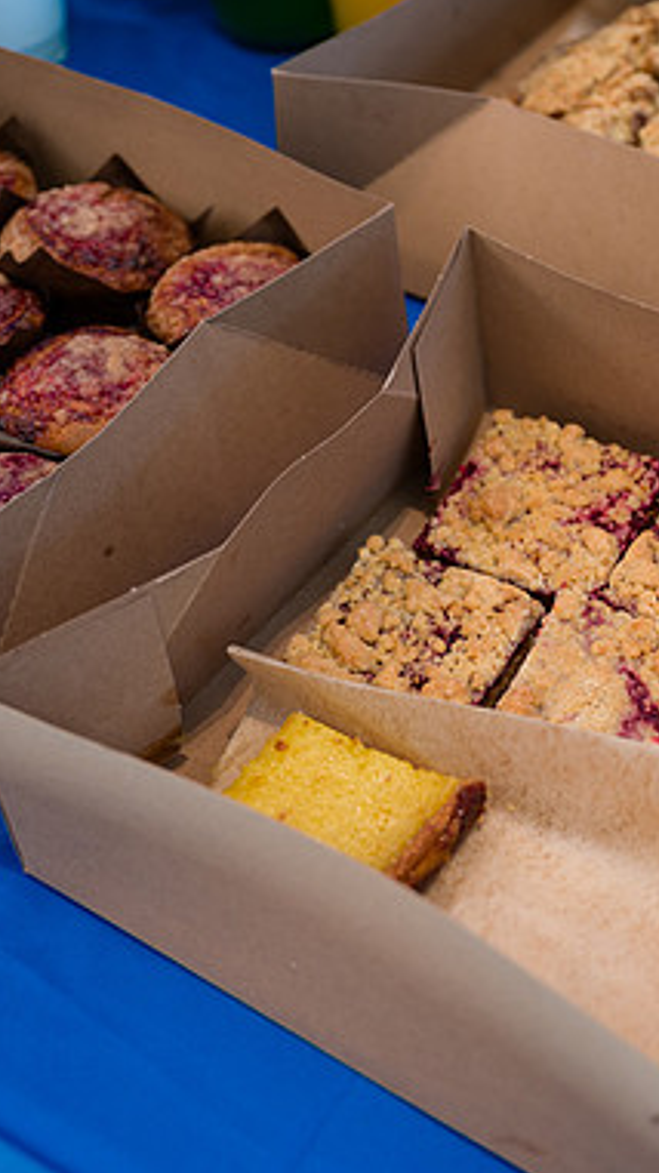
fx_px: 1804
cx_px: 598
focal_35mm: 58
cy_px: 590
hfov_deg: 20.3
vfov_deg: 36.0
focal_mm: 36
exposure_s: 1/160
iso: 200
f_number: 3.2
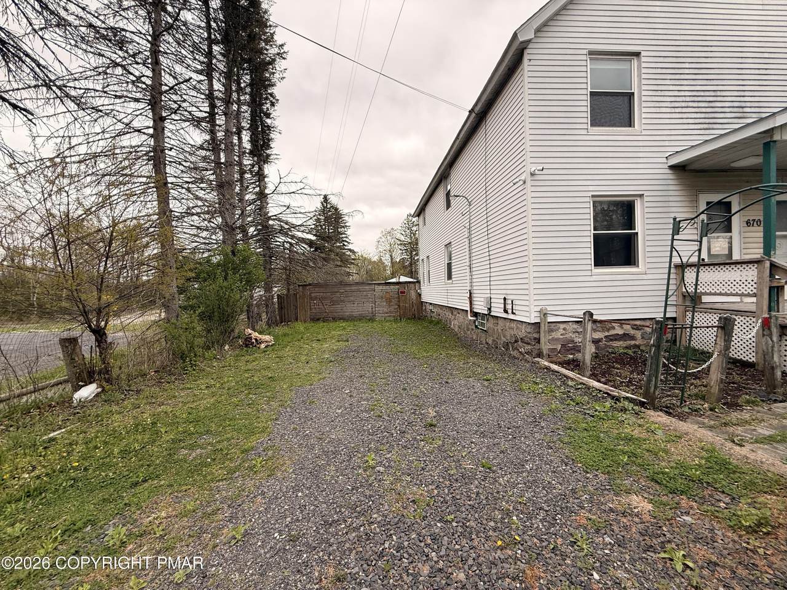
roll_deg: +1.9
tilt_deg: -1.2
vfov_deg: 85.7
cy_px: 295
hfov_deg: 102.1
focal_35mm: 14
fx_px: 318
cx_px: 394
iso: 50
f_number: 2.2
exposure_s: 1/246
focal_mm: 2.22
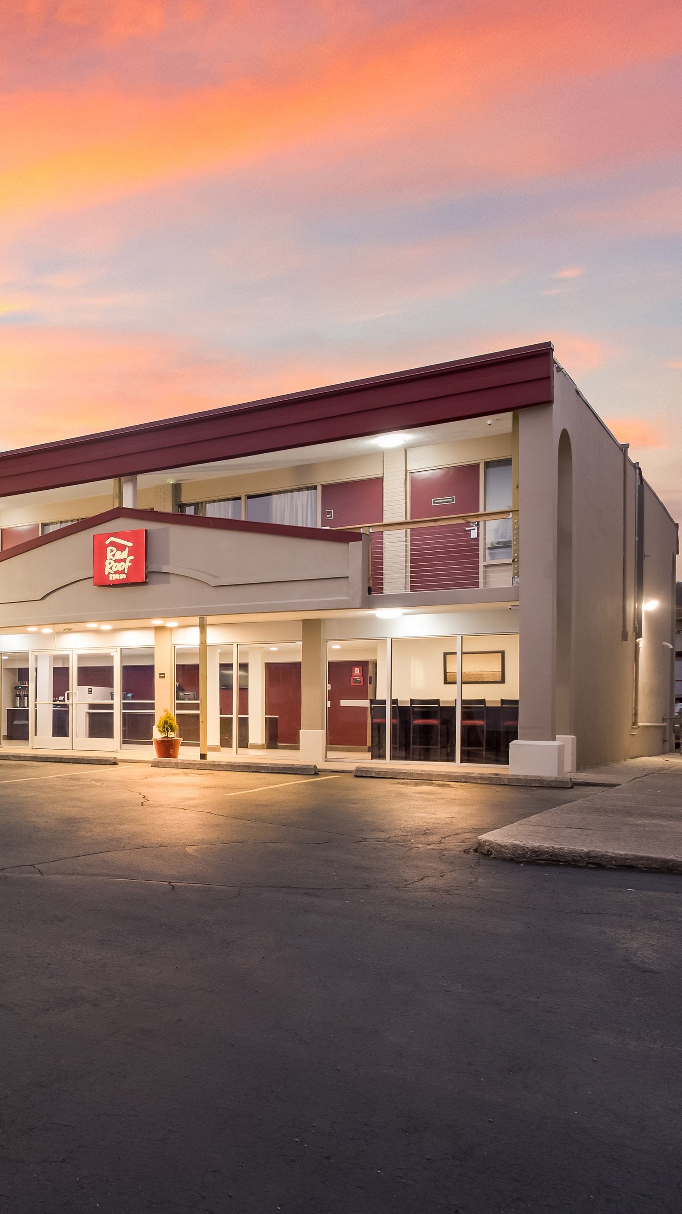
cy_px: 595
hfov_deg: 30.3
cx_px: -236
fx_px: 933
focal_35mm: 29
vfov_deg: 66.1
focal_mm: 18
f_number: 8
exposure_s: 1/2.5
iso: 400
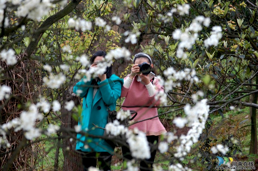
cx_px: 129
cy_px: 86
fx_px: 1128
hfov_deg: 13.1
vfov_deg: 8.7
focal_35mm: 158
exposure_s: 1/320
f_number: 7.1
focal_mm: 105
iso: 400
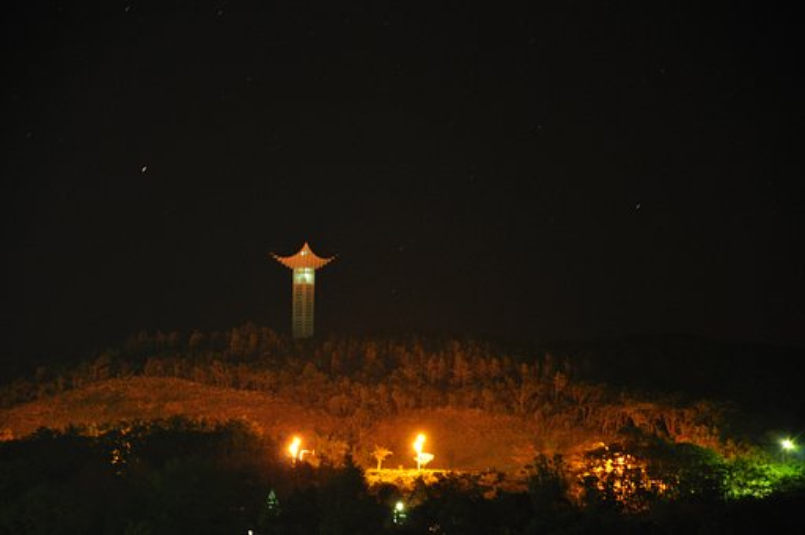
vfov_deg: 8.7
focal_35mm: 158
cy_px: 268
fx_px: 3517
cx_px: 402
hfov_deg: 13.1
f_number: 5.6
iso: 800
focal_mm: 105
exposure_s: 15
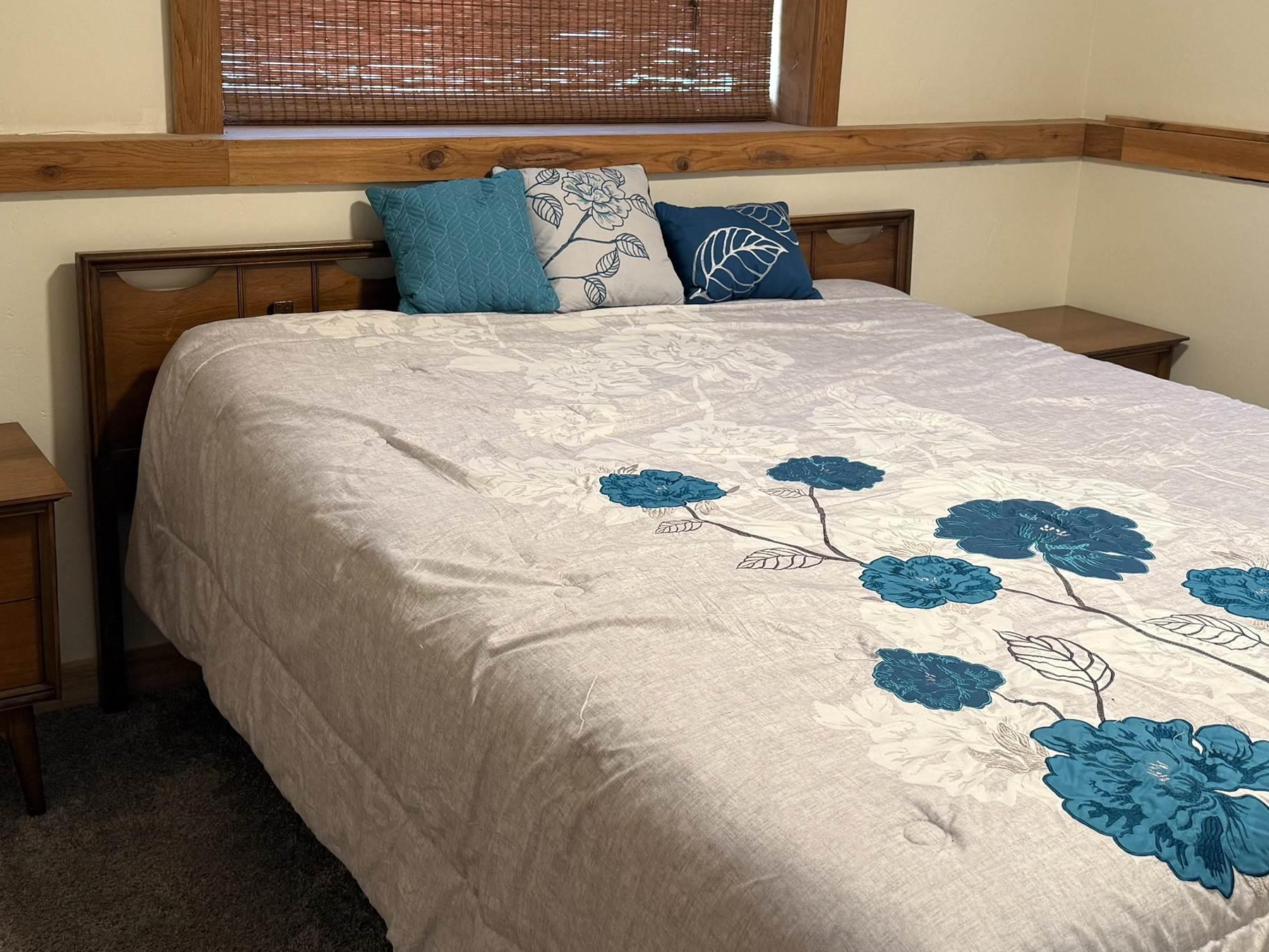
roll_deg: -2.1
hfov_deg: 45.8
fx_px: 1503
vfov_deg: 35.0
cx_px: 637
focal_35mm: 41
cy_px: 368
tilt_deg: -14.5
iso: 200
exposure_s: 1/60
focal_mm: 6.76
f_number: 1.78
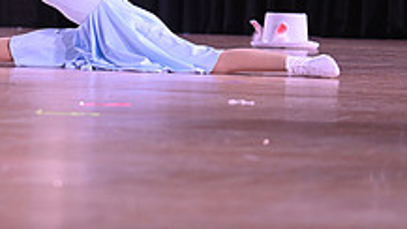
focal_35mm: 559
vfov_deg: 2.2
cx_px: -2
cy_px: -85
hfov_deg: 3.9
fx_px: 6032
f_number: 4
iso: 1600
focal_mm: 200
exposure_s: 1/200
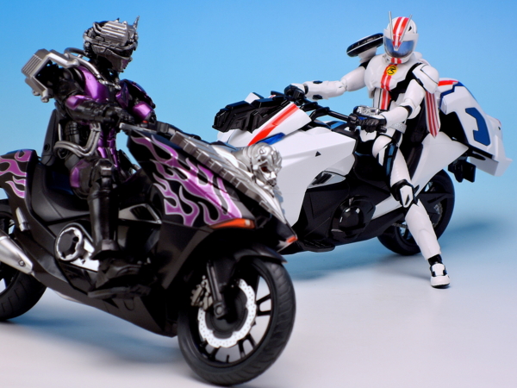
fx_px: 1792
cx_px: 258
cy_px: 194
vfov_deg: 12.3
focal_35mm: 120
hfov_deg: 16.4
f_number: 5.6
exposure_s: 1/4
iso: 80
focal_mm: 25.5
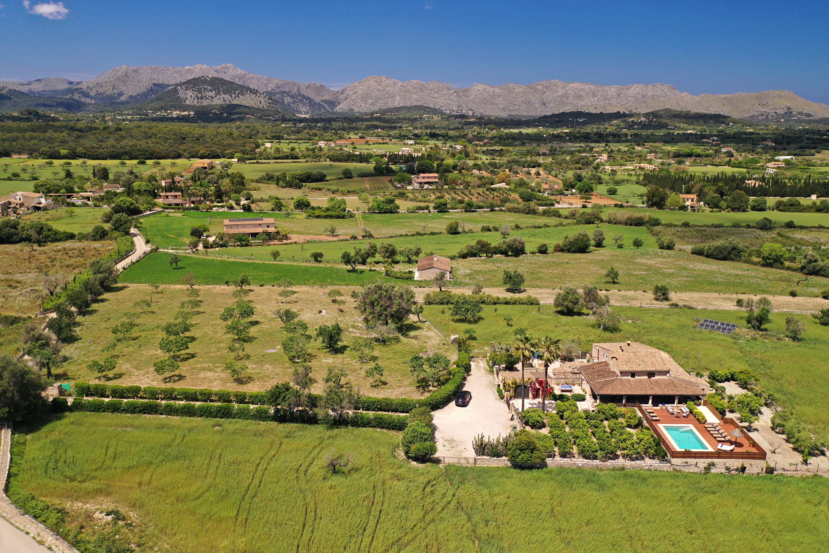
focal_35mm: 28
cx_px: 414
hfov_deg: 65.5
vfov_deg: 46.4
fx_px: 645
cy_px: 276
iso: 100
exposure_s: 1/25
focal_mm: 10.26
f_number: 4
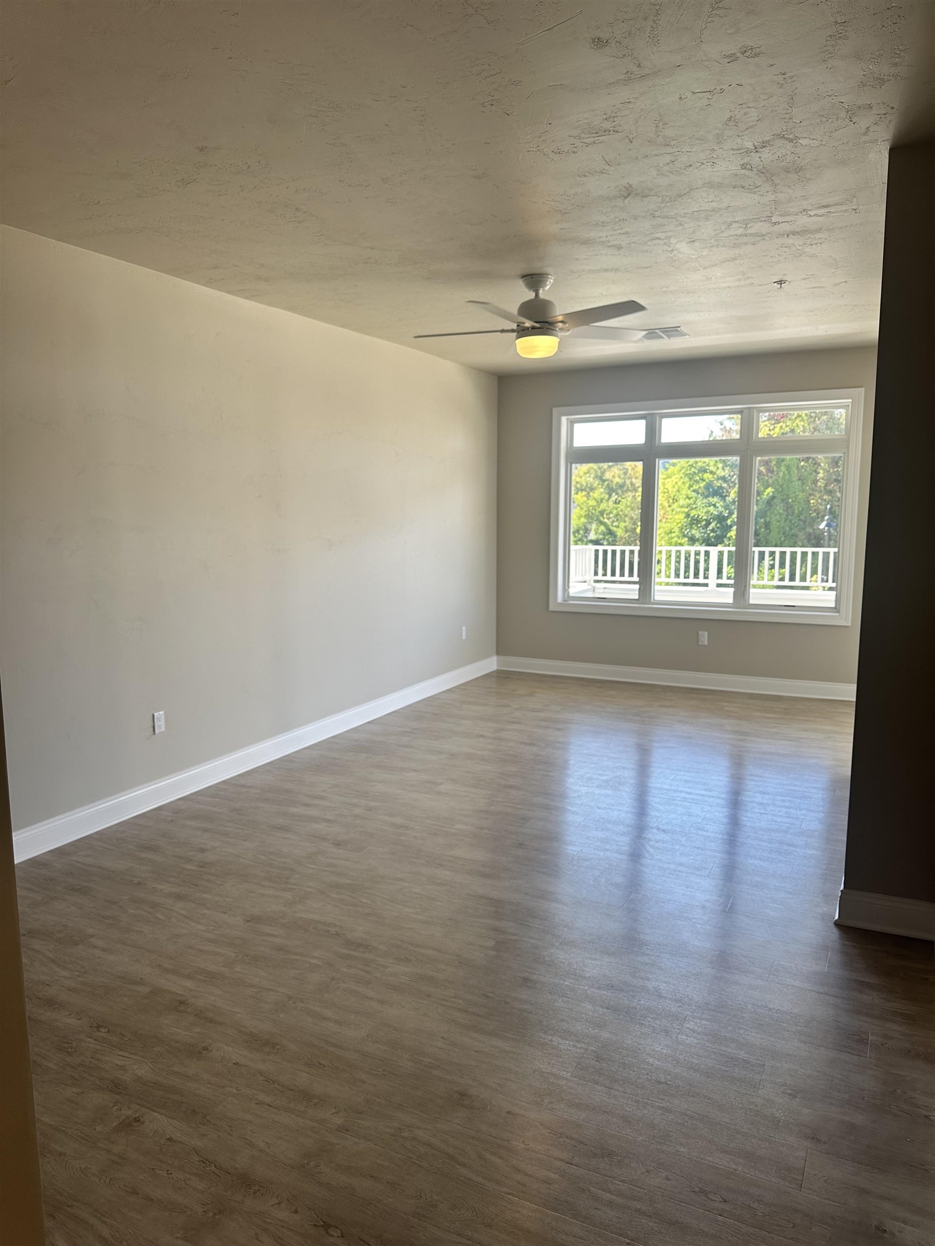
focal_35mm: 24
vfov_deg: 71.6
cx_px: 468
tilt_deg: -5.6
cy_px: 623
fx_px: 864
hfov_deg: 56.8
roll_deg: +0.5
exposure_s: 1/151
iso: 64
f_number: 1.78
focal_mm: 6.86
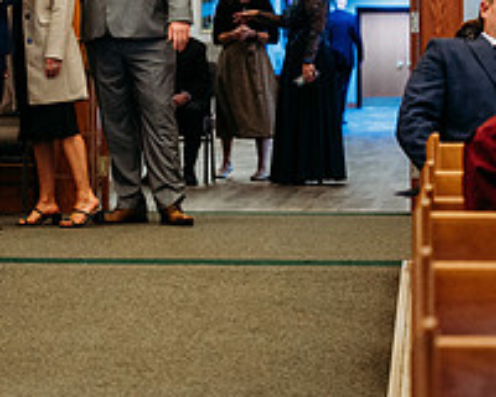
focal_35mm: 190
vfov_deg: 8.1
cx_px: 5
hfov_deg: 10.1
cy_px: -7
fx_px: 2789
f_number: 2.8
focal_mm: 70
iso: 1600
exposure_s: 1/200
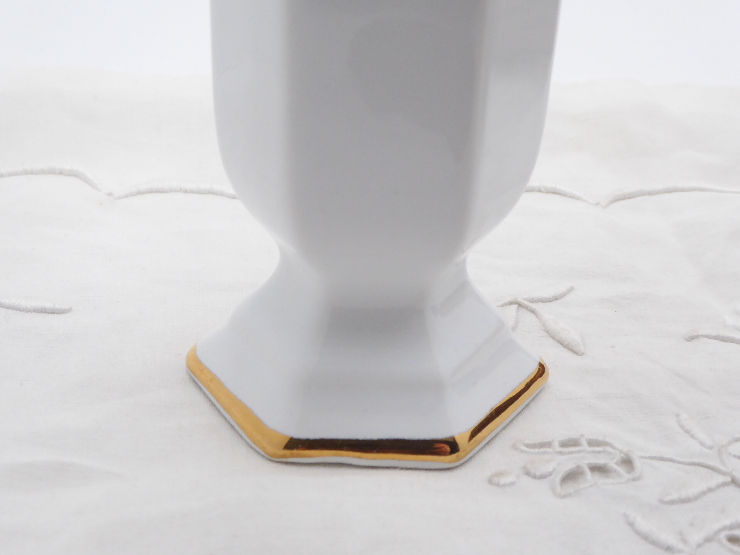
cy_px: 278
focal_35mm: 65
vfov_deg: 22.6
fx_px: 1390
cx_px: 370
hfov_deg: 29.8
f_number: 4.3
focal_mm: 10.9
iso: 320
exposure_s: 1/60
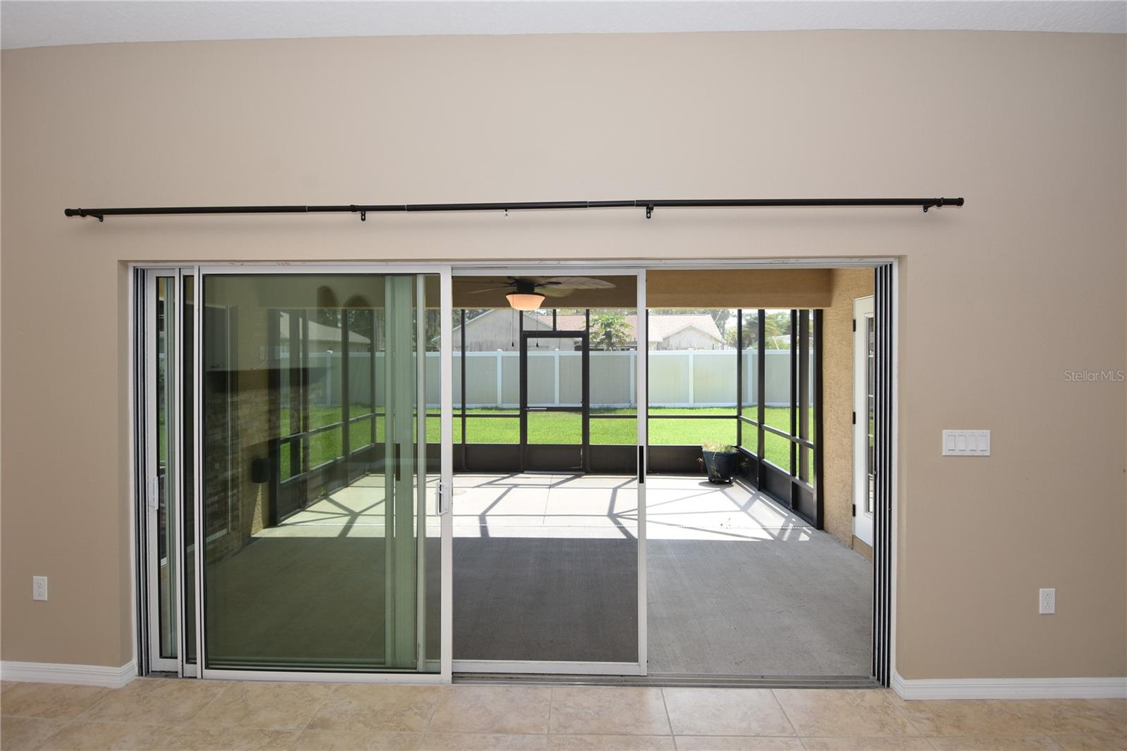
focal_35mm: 18
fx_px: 563
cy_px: 376
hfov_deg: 90.0
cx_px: 564
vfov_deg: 67.4
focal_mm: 12
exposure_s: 1/125
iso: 180
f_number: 5.6
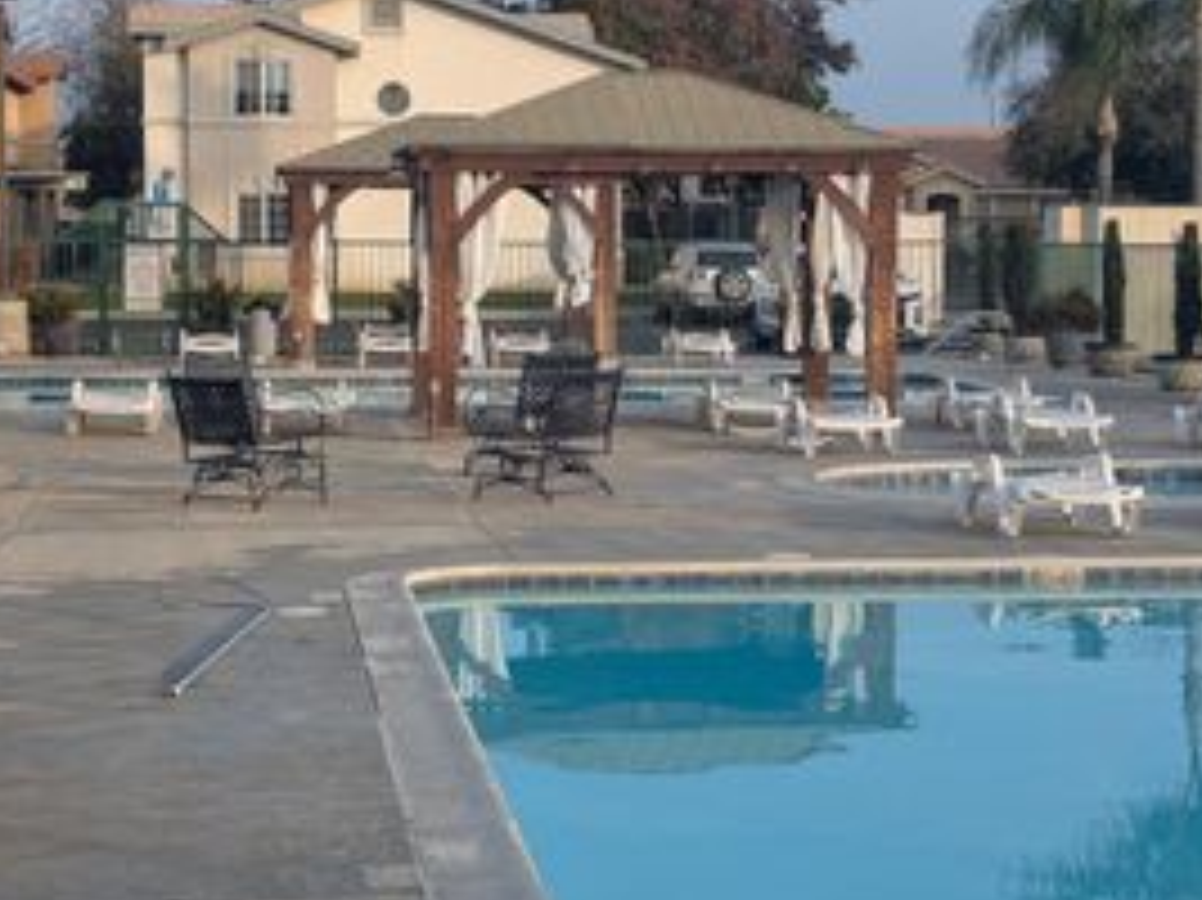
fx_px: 3124
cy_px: 403
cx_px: 639
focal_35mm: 90
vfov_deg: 16.4
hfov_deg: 21.8
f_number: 1.85
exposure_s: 1/783
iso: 43
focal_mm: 6.81
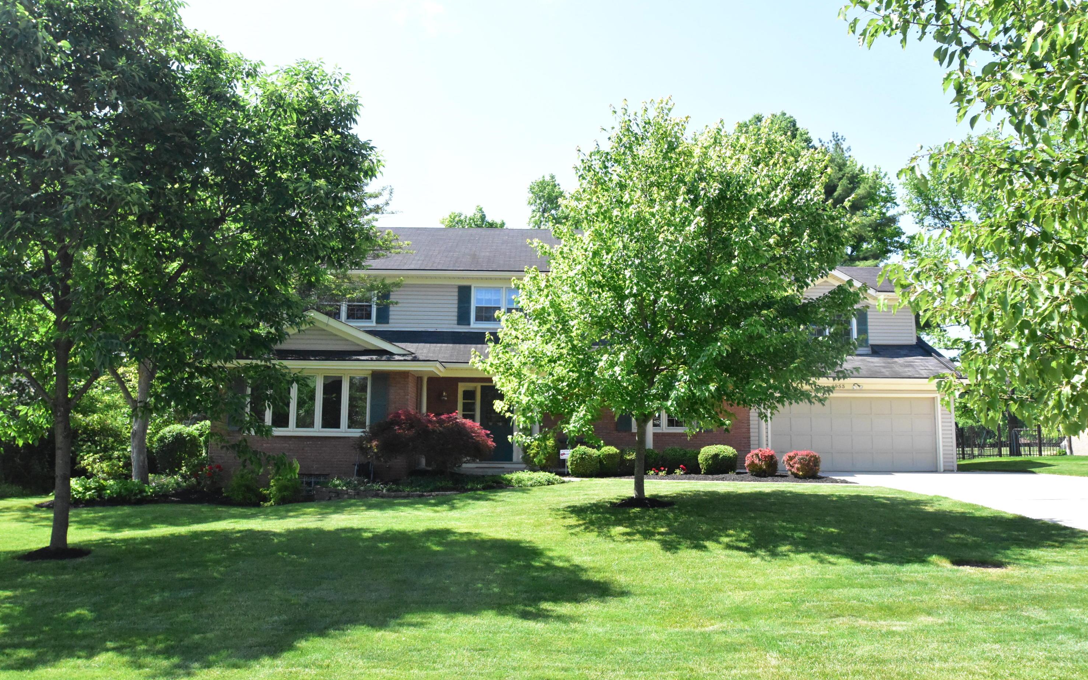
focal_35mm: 28
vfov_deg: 44.5
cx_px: 553
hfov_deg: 66.5
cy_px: 330
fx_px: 830
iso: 4000
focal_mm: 18
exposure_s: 1/400
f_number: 10
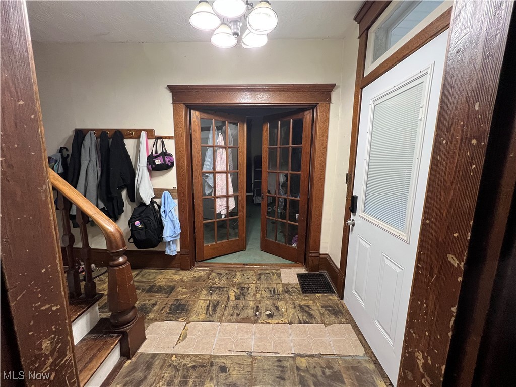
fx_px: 194
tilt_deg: -10.3
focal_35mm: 13
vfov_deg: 89.9
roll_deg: -0.5
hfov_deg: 106.2
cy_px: 194
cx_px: 258
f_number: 1.8
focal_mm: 1.57
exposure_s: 1/60
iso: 320
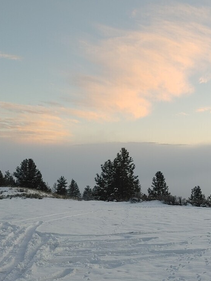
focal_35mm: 51
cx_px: 184
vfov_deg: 37.5
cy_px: 134
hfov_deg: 27.7
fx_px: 414
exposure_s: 1/233
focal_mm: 4.81
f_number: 1.8
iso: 50
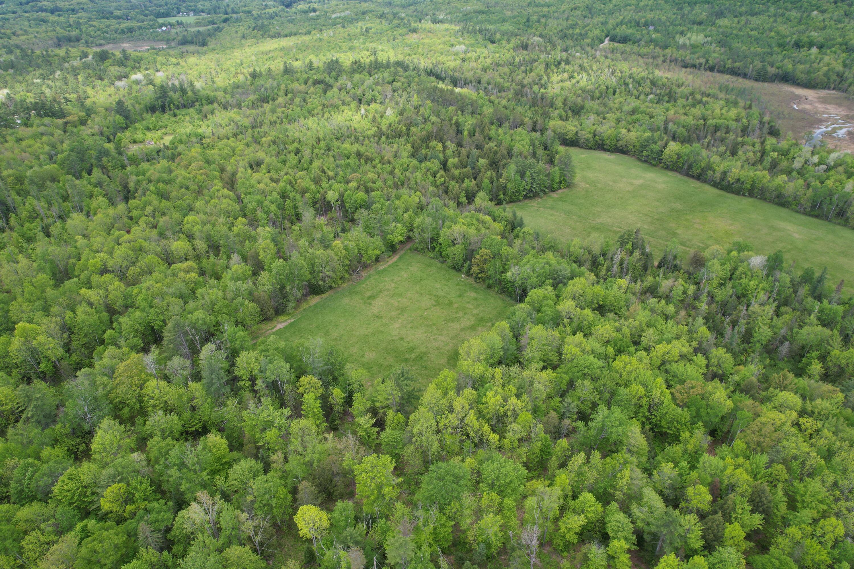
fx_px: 522
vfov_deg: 57.2
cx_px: 427
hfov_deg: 78.6
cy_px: 284
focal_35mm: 22
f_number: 2.8
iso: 100
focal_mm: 8.38
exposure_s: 1/500
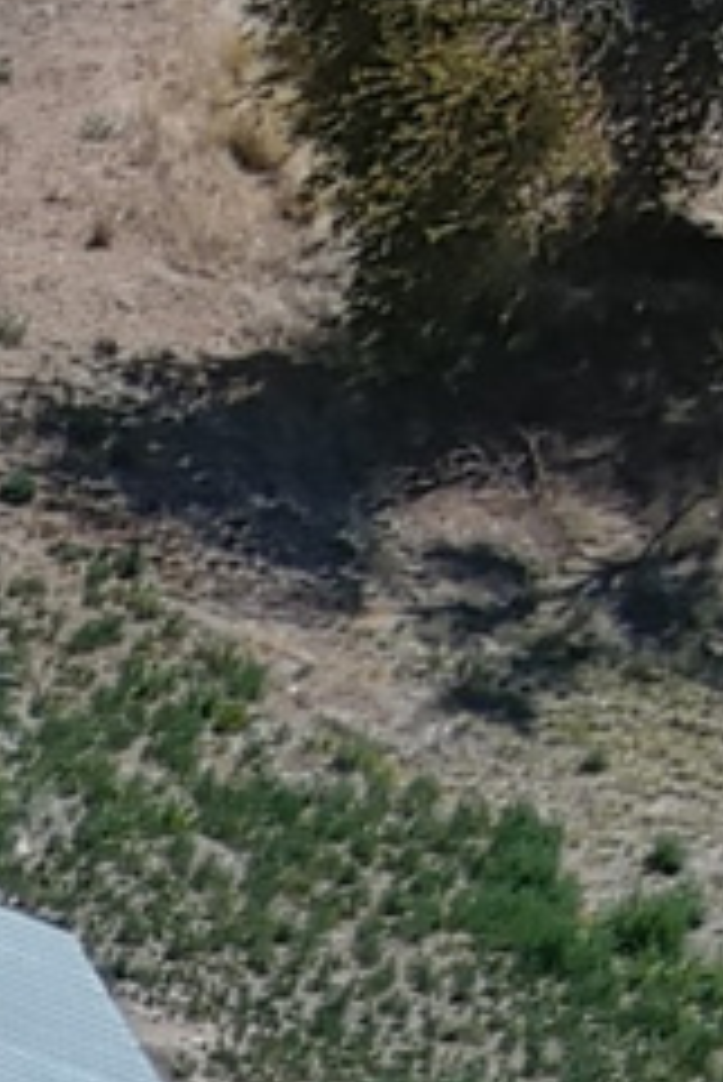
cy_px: 1726
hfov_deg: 4.9
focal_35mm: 246
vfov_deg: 8.2
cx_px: -2533
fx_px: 7400
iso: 100
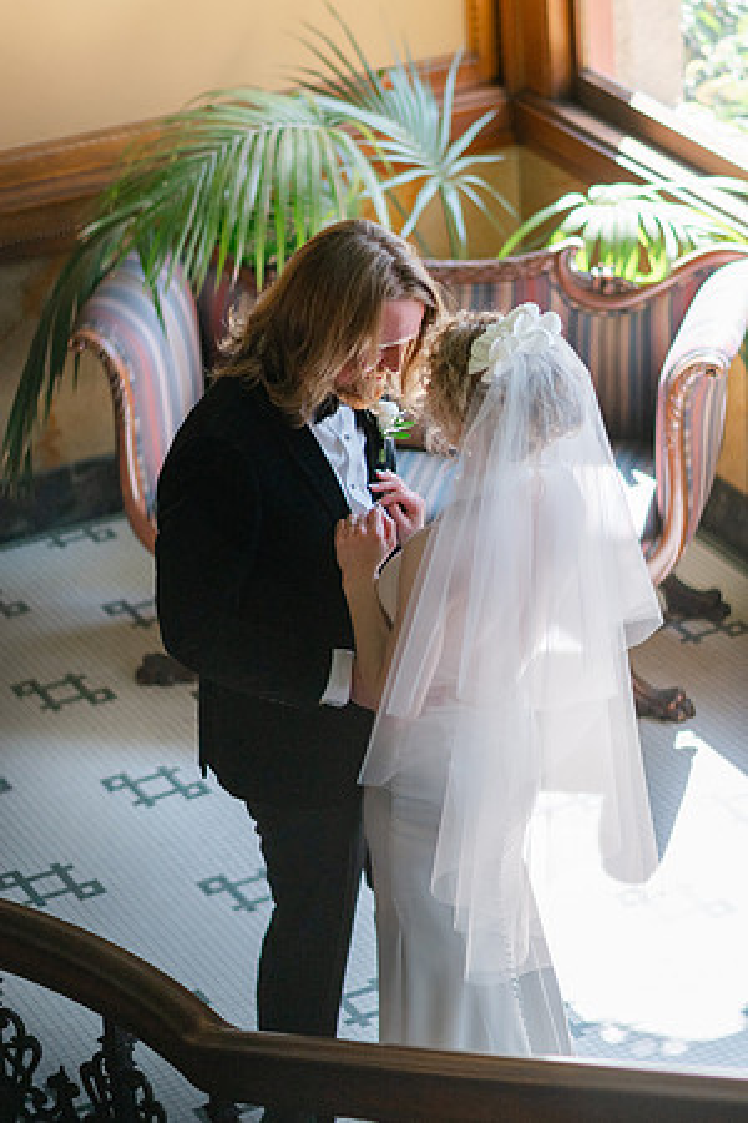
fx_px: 3958
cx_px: 374
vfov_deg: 16.1
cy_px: 562
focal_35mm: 127
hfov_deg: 10.8
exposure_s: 1/640
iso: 400
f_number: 1.8
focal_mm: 85
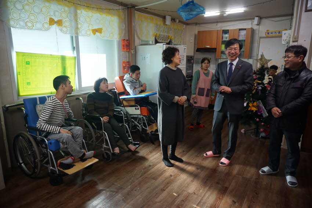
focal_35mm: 24
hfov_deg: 73.7
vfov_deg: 53.2
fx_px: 208
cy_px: 104
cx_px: 156
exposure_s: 1/60
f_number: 4
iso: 320
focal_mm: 16
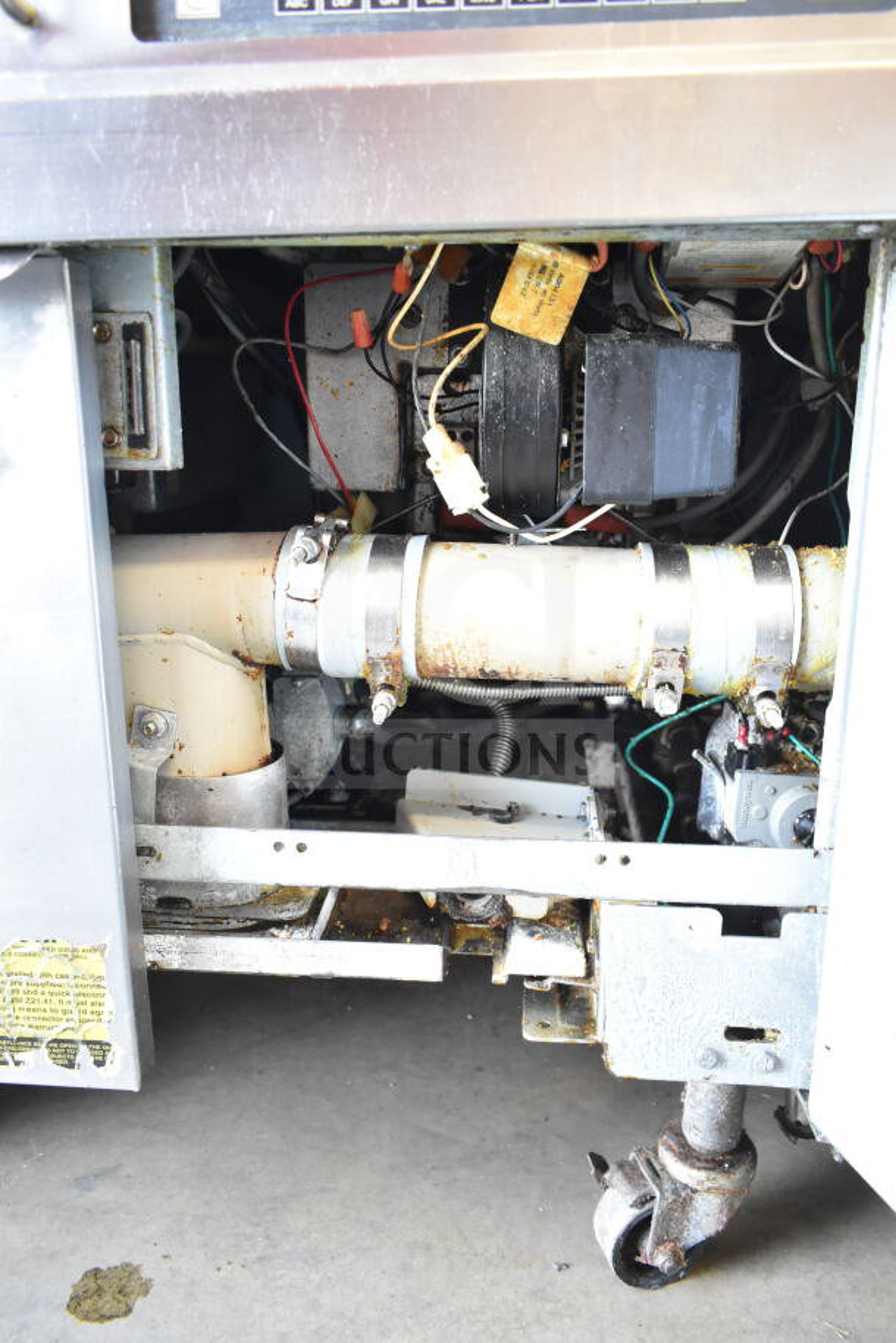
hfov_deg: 48.0
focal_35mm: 27
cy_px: 672
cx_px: 448
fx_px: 1007
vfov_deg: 67.4
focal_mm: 18
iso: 1600
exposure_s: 1/50
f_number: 3.5
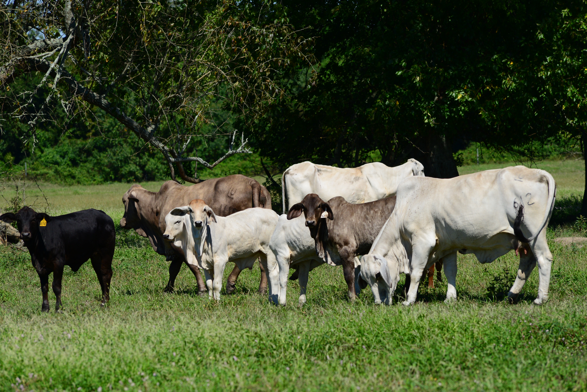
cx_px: 294
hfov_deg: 6.9
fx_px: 4891
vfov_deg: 4.6
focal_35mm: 300
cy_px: 196
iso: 800
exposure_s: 1/1600
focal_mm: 300
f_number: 14
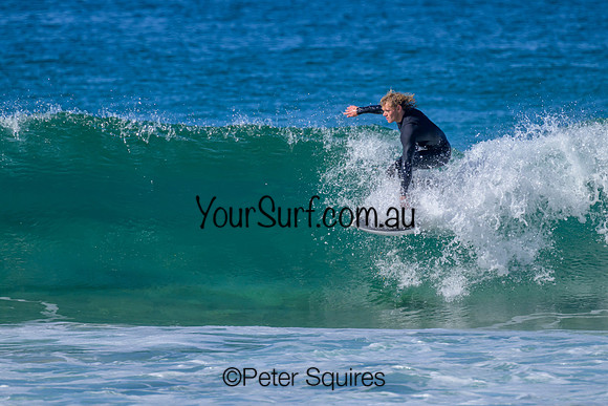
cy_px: 181
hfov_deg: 2.7
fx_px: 13009
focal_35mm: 770
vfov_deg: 1.8
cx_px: 345
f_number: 8
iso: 500
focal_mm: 560
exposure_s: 1/2000
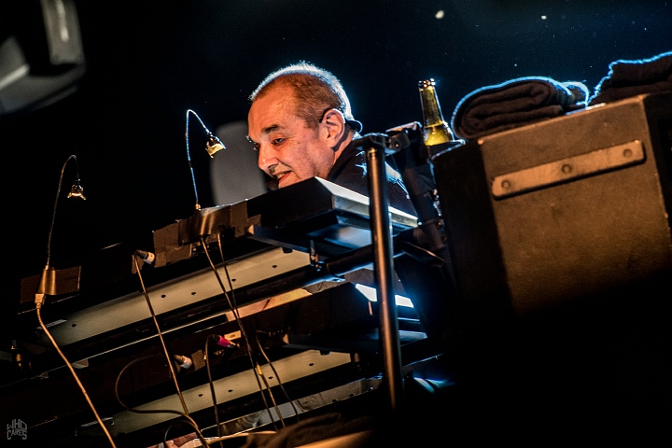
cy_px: 224
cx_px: 336
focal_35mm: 300
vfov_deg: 4.6
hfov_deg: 6.9
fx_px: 5600
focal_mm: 200
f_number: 2.8
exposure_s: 1/100
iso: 2000
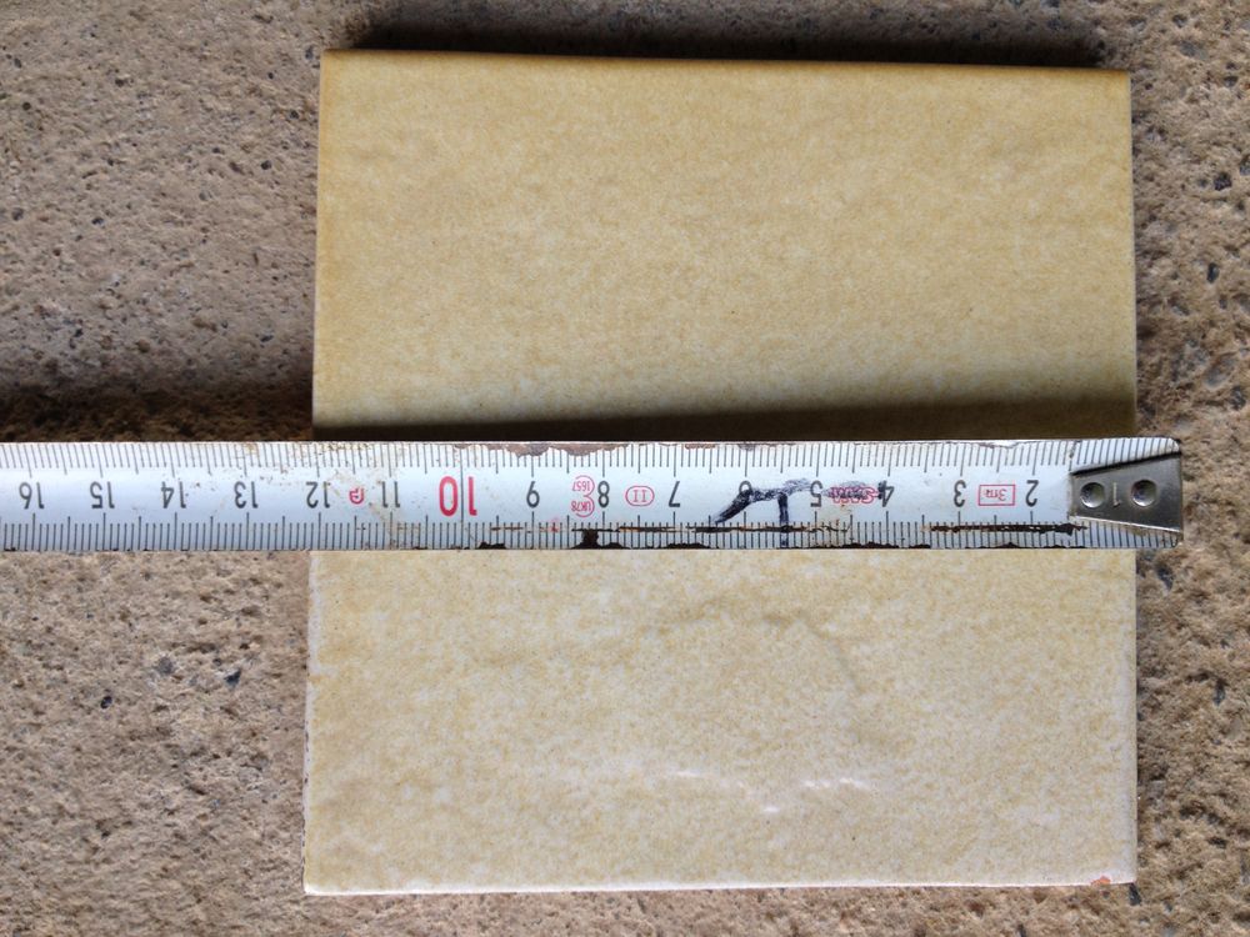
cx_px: 625
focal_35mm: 35
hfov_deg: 52.6
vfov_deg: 40.7
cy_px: 468
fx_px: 1264
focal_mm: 4.28
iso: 50
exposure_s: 1/120
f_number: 2.4
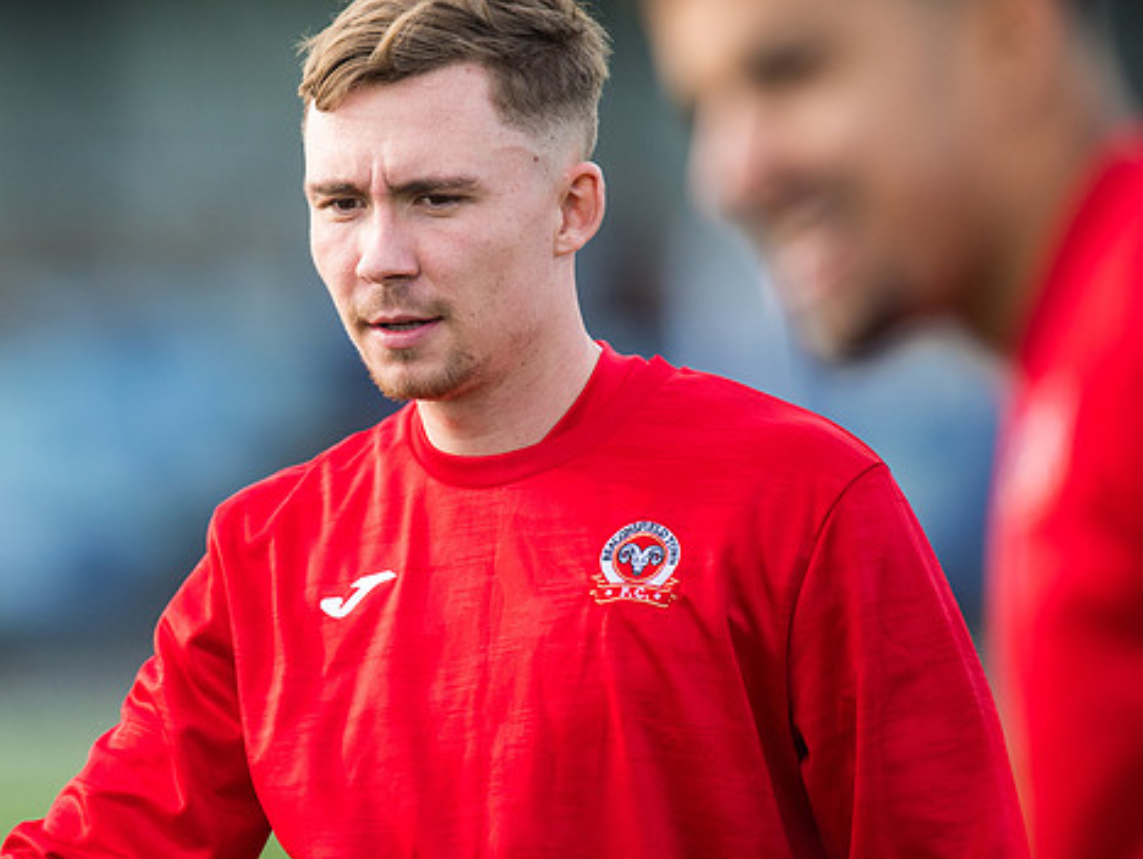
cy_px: 324
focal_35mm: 642
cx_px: 197
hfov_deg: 3.1
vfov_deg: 2.3
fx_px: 21215
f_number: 2.8
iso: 800
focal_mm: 400
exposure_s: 1/3200
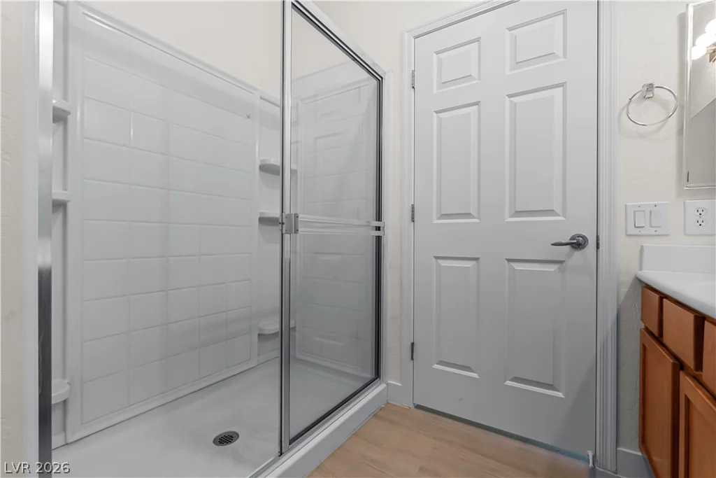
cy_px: 239
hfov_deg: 100.4
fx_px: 298
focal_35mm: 15
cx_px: 358
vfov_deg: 77.3
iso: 400
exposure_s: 1/6
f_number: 8
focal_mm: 10
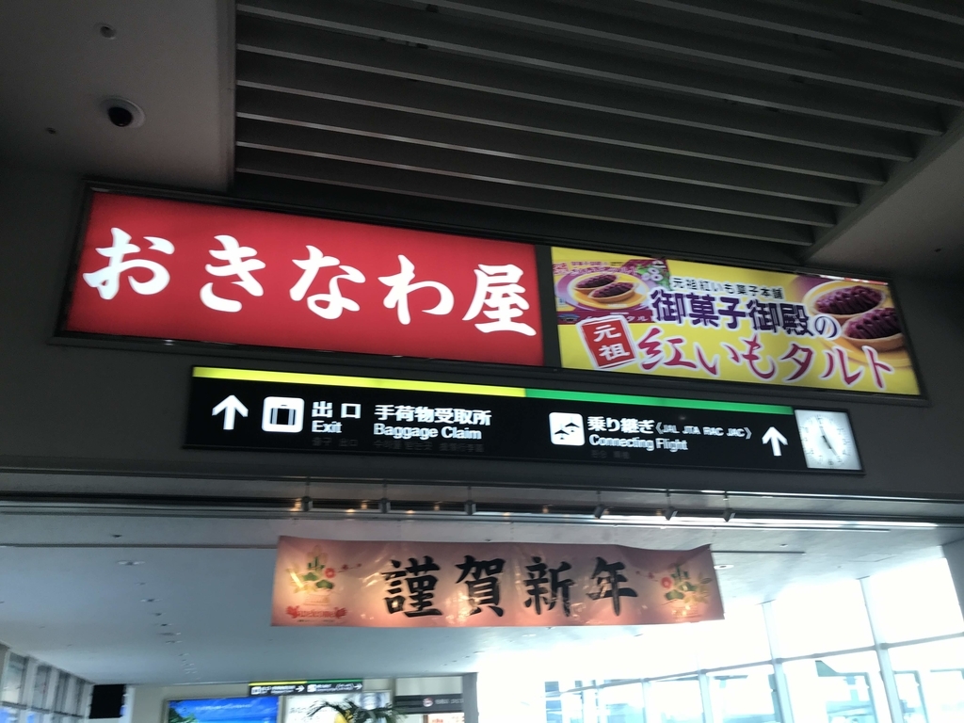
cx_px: 482
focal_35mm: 28
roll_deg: +3.5
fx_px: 780
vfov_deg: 49.7
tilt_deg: +23.9
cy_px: 362
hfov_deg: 63.4
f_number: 1.8
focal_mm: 3.99
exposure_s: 1/60
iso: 32
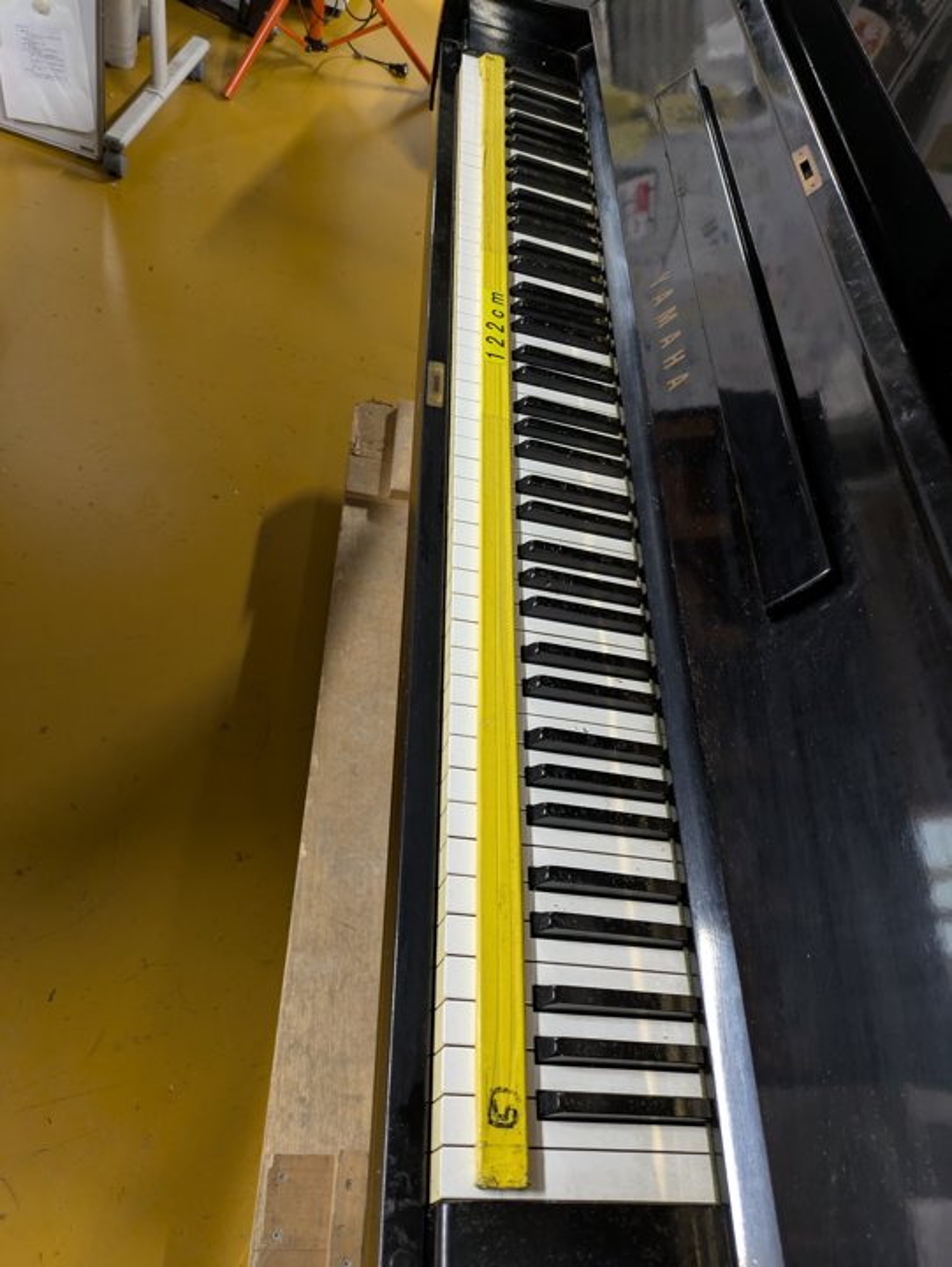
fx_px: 916
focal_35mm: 25
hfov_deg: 54.9
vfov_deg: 69.4
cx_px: 476
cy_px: 634
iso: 279
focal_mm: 5.43
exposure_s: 1/33.3
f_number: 1.89
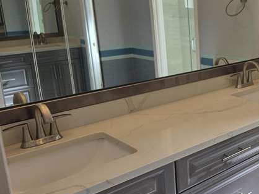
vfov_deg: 32.9
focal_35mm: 44
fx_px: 329
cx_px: 228
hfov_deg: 40.1
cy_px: 86
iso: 16
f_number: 1.4
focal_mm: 6.5
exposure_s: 1/120
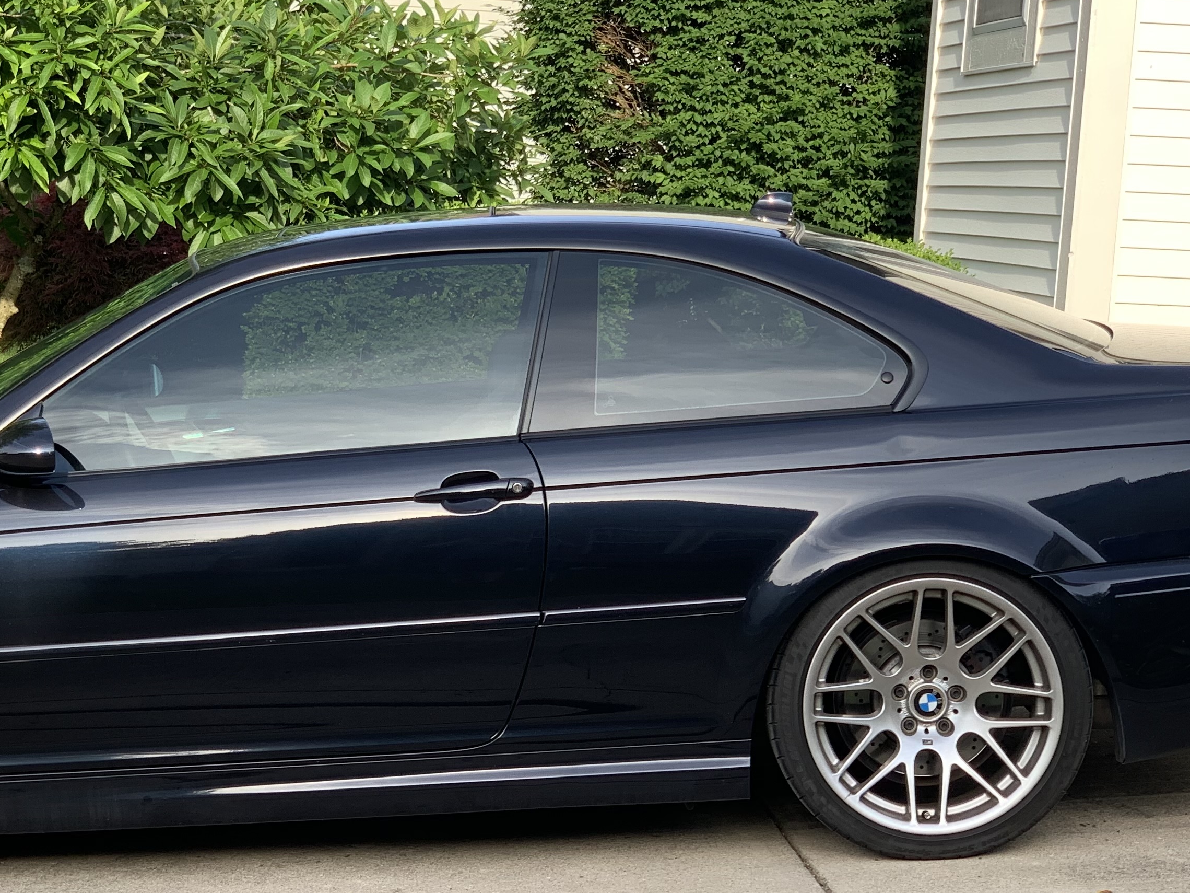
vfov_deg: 16.0
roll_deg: -3.4
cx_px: 363
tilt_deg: -7.2
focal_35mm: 92
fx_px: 3163
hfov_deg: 21.2
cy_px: 583
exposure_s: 1/135
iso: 16
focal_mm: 6
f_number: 2.4
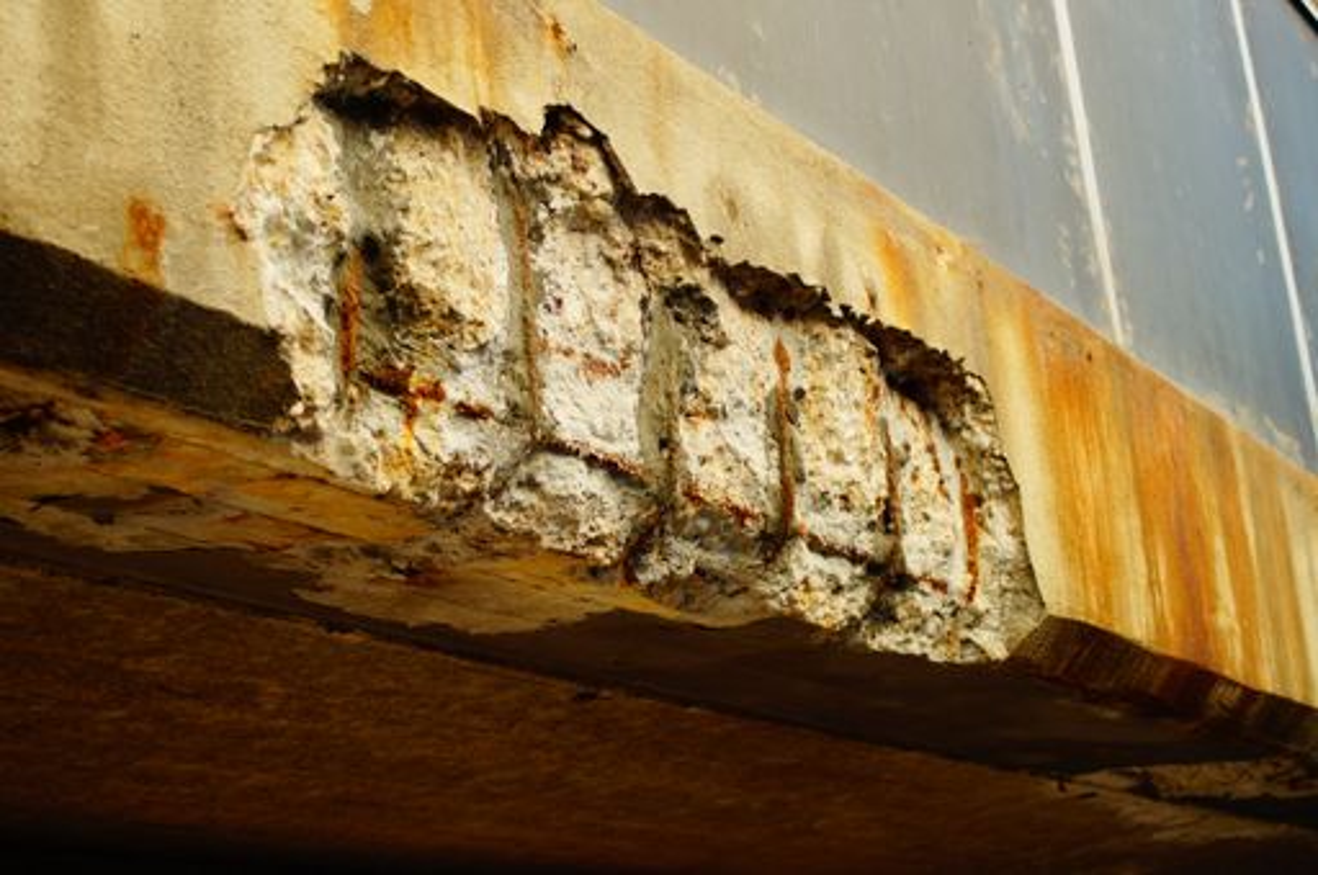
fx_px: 1920
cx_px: 659
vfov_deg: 25.7
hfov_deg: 37.9
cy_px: 438
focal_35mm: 52
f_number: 5.6
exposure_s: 1/100
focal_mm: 35
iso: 100
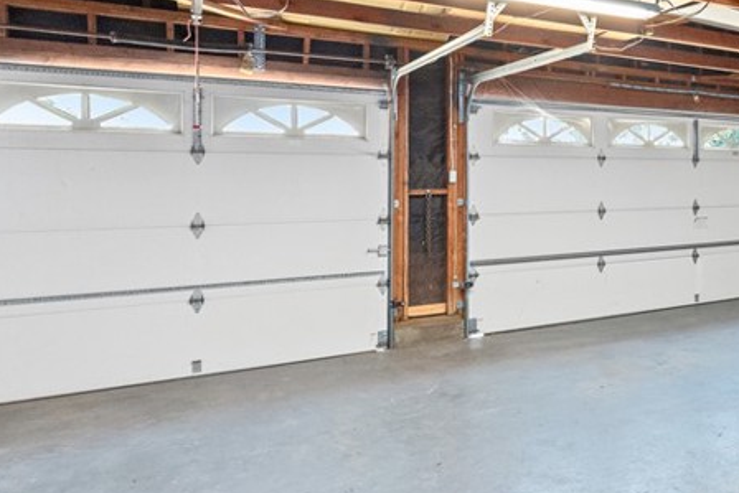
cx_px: 747
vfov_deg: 40.5
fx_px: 657
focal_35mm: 32
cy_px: 156
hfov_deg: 48.0
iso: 10000
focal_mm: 14
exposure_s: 1/15
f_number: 11
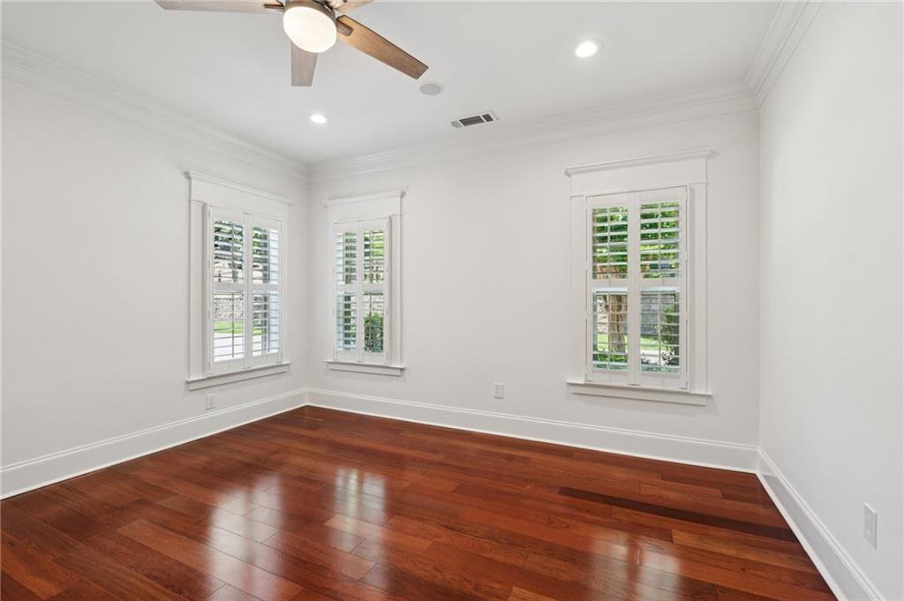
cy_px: 300
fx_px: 401
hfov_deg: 96.8
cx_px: 452
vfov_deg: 73.7
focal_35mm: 16
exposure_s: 1/20
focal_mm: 16
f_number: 8
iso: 400
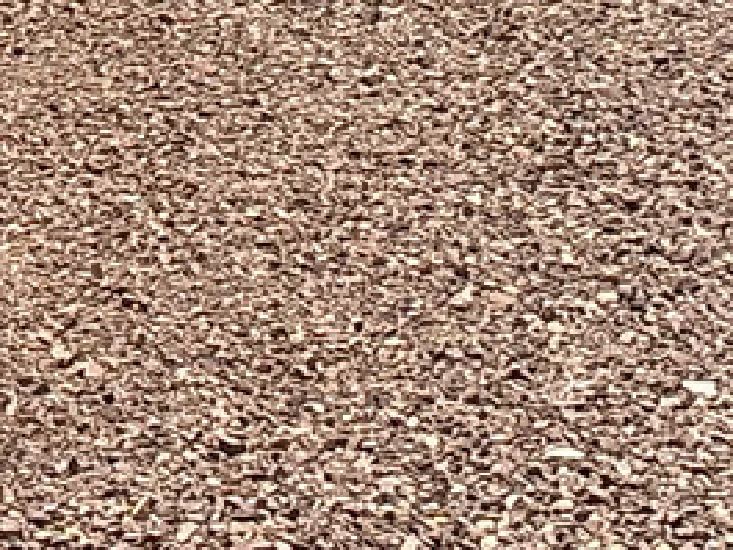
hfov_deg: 8.7
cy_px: -705
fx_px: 4745
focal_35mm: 224
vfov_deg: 6.4
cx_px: -166
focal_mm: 3
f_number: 1.8
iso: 25
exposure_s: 1/2959
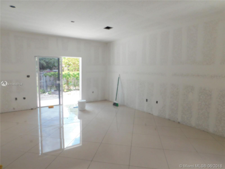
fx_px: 149
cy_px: 84
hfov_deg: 73.9
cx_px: 112
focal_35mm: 23
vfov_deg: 58.9
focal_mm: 4
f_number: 3
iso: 125
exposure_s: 1/250
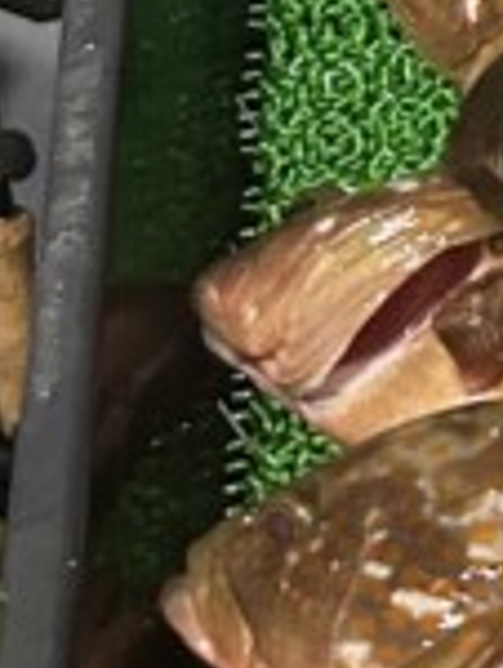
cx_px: 948
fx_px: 3342
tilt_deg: -25.5
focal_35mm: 173
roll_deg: -2.0
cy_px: -36
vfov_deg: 11.3
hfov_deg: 8.3
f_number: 1.5
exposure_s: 1/60
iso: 320
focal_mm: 5.7
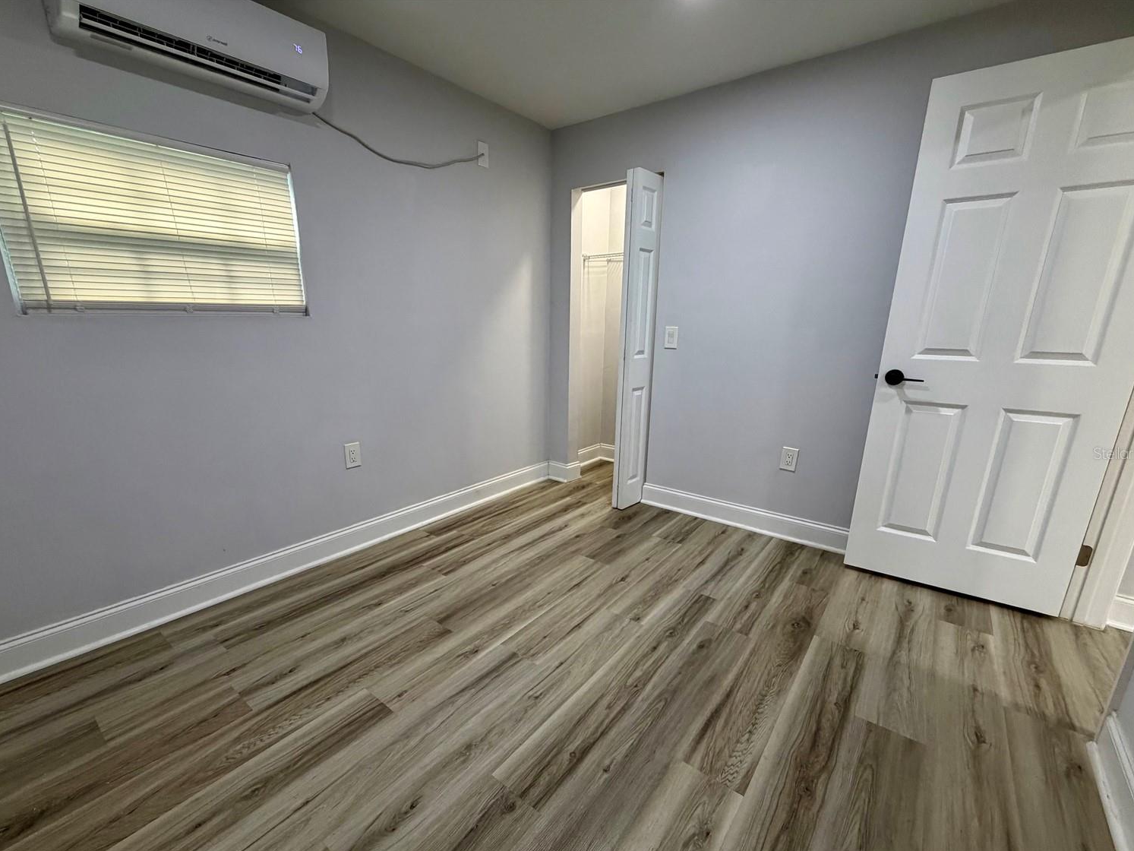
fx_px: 491
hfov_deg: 98.2
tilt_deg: -15.9
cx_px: 558
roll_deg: -0.6
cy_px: 453
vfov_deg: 81.7
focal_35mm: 15
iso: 320
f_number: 2.2
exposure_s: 1/120
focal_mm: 2.22
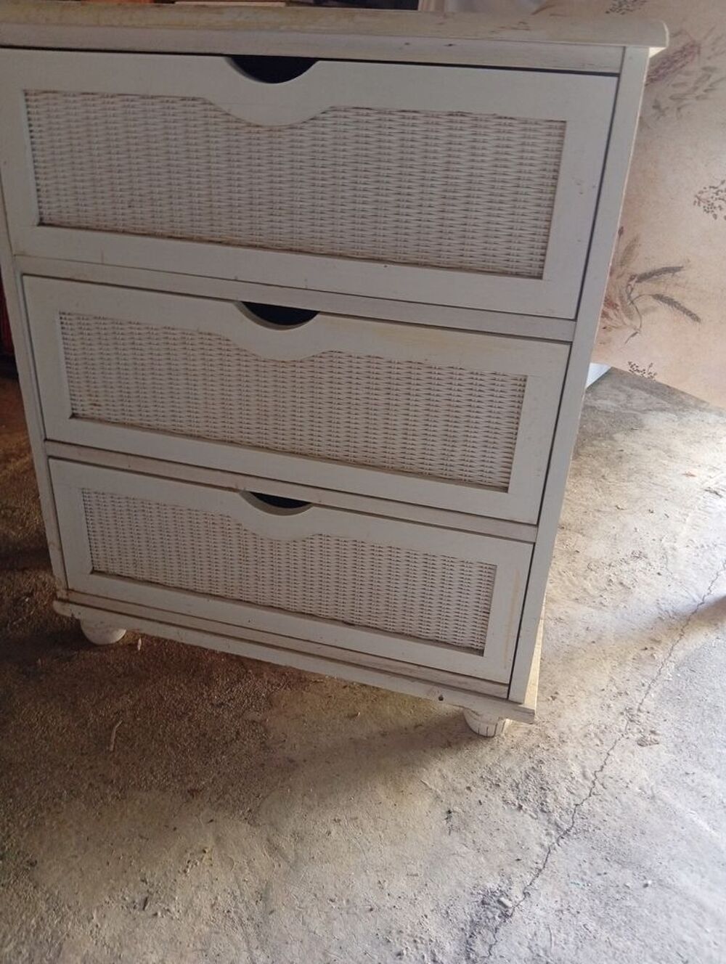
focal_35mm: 26
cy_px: 482
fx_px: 725
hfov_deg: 53.2
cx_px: 363
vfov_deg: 67.2
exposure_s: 1/20
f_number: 1.8
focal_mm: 3.96
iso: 659
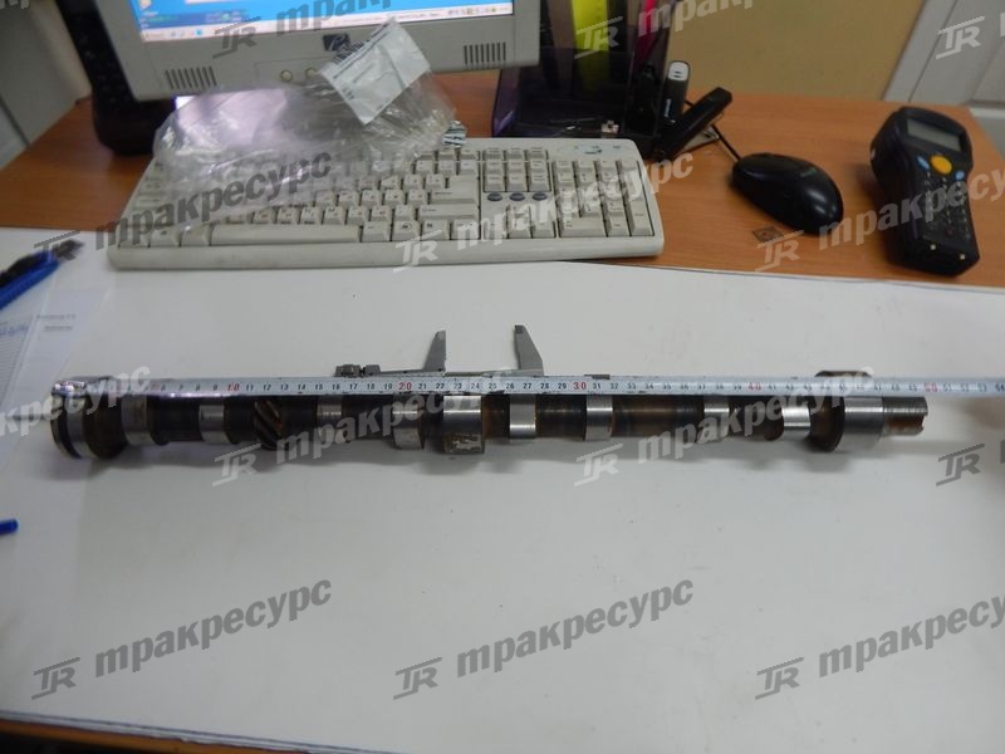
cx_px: 502
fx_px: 639
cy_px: 377
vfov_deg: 61.1
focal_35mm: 22
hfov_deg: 76.4
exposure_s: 1/30
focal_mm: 4
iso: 180
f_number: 3
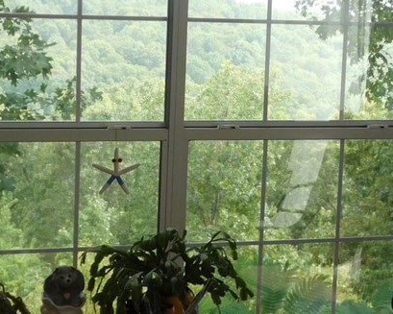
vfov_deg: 14.0
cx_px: 248
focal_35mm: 110
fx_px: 1279
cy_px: 170
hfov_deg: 17.4
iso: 125
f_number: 3.7
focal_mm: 8
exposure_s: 1/125
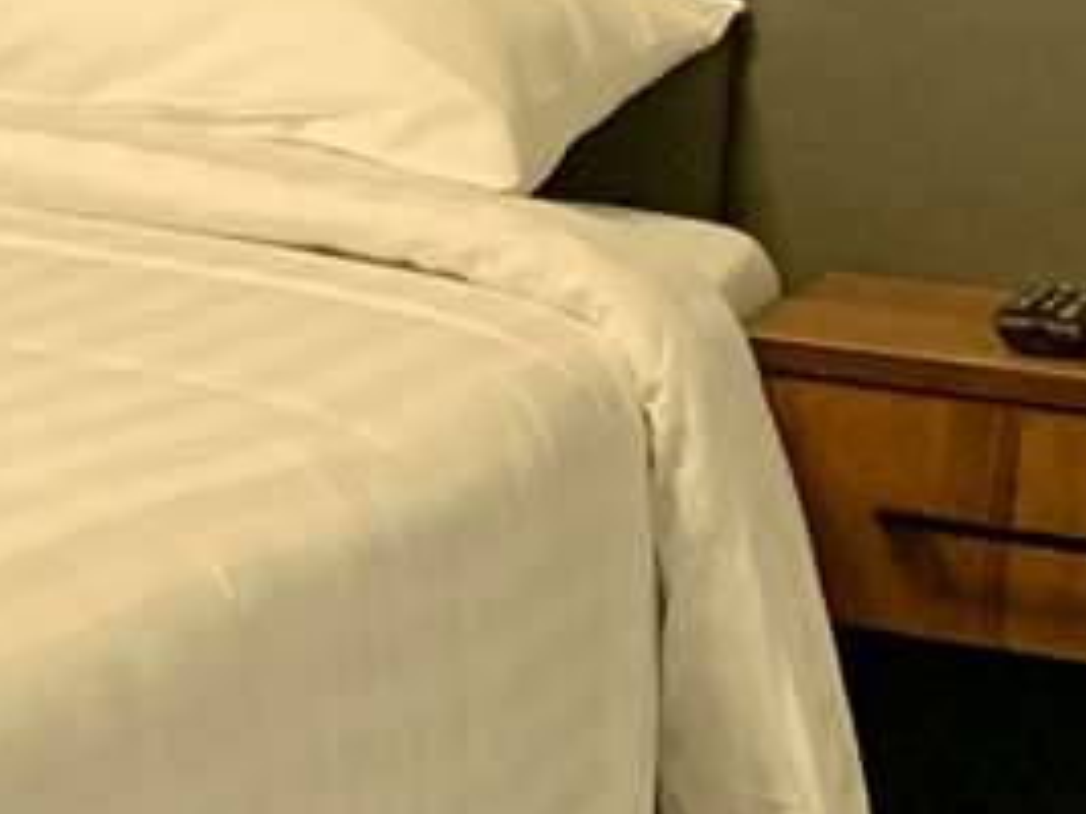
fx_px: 4578
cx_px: -1070
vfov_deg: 10.0
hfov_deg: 12.1
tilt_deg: -3.7
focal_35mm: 146
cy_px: -108
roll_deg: -2.9
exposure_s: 1/60
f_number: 1.8
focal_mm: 4.25
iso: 200
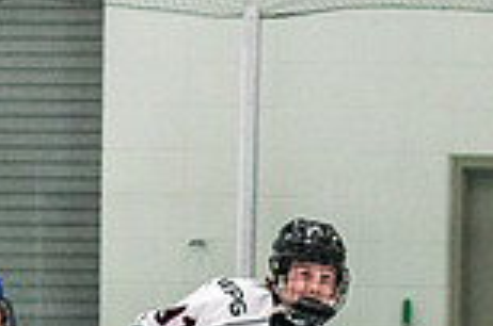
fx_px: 5767
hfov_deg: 4.9
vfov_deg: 3.2
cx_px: 633
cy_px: 527
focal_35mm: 422
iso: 3200
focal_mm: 73
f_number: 2.8
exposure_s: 1/1250
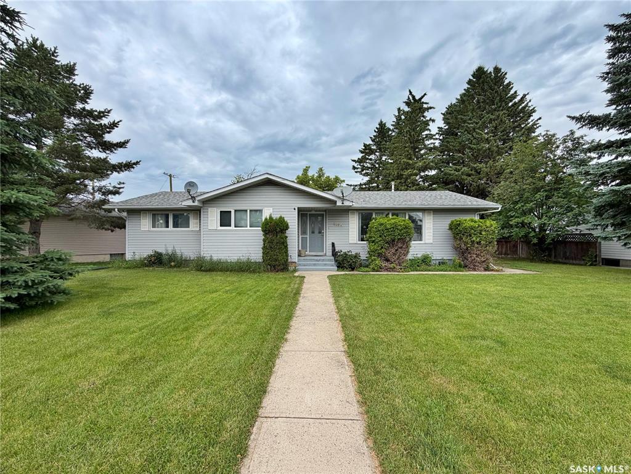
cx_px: 316
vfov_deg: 85.7
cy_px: 237
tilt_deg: +0.7
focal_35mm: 14
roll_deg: +0.1
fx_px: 255
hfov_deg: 102.1
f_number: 2.2
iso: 50
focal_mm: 2.22
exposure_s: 1/502
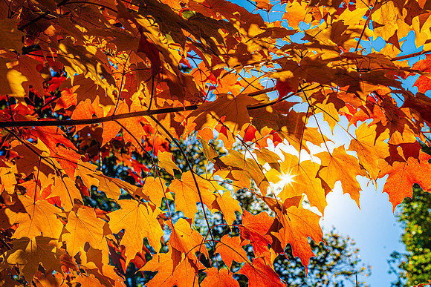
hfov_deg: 23.1
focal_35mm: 88
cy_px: 144
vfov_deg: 15.5
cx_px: 216
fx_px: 1054
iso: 125
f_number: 13
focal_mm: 88
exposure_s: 1/250
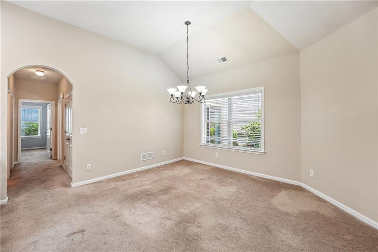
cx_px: 189
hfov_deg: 104.3
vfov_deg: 81.1
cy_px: 126
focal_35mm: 14
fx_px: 147
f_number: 8
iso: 320
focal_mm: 14
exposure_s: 1/10
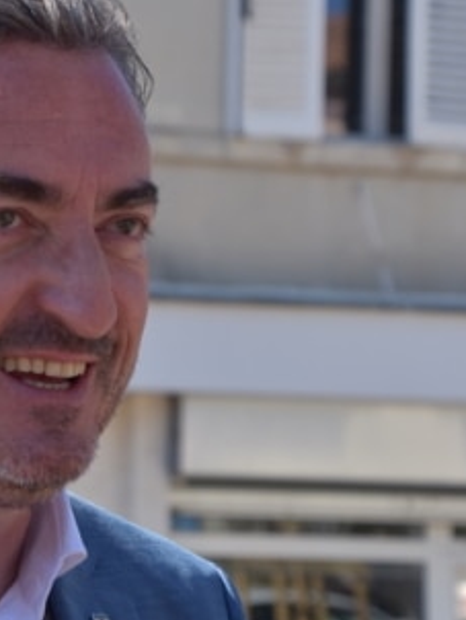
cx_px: -45
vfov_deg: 10.6
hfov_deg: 7.9
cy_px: 341
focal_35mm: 186
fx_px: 3333
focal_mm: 65
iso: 110
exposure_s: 1/250
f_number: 8
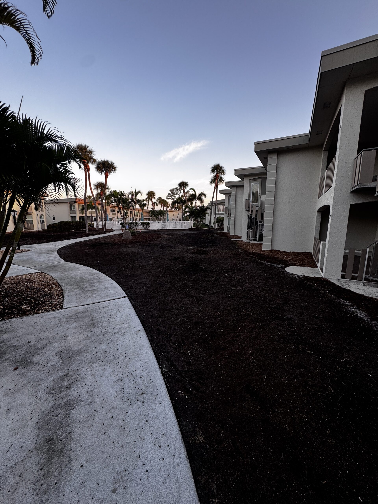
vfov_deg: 102.1
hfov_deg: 85.7
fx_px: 204
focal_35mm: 14
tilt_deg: -10.4
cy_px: 252
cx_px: 189
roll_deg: +0.3
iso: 50
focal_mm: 2.22
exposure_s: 1/99
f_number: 2.2
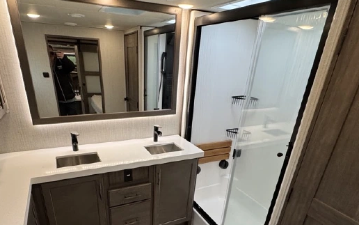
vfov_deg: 51.4
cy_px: 160
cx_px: 163
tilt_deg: -23.9
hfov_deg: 76.9
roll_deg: -2.9
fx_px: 225
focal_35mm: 23
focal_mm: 2.22
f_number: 2.2
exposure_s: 1/99
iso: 250
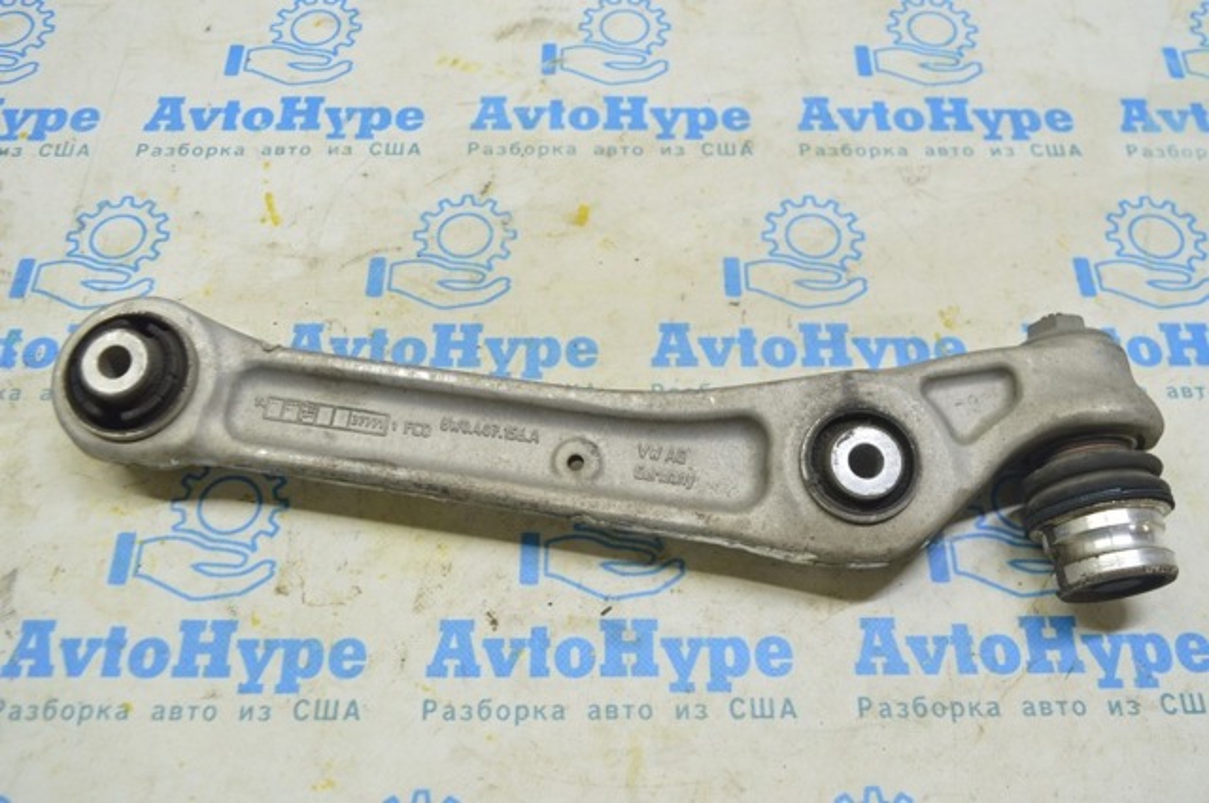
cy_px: 402
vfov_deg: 39.9
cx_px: 604
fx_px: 1107
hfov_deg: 57.3
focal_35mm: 33
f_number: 5.6
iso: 400
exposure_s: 1/20
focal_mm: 22
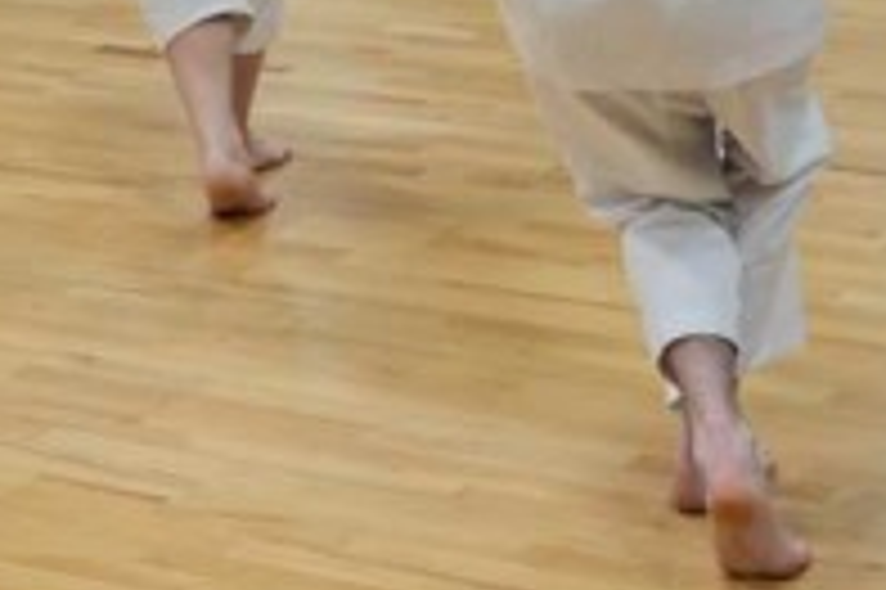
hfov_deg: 16.0
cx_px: 31
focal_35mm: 126
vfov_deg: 10.4
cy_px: -331
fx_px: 3098
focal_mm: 31
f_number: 4
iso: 1000
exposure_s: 1/160
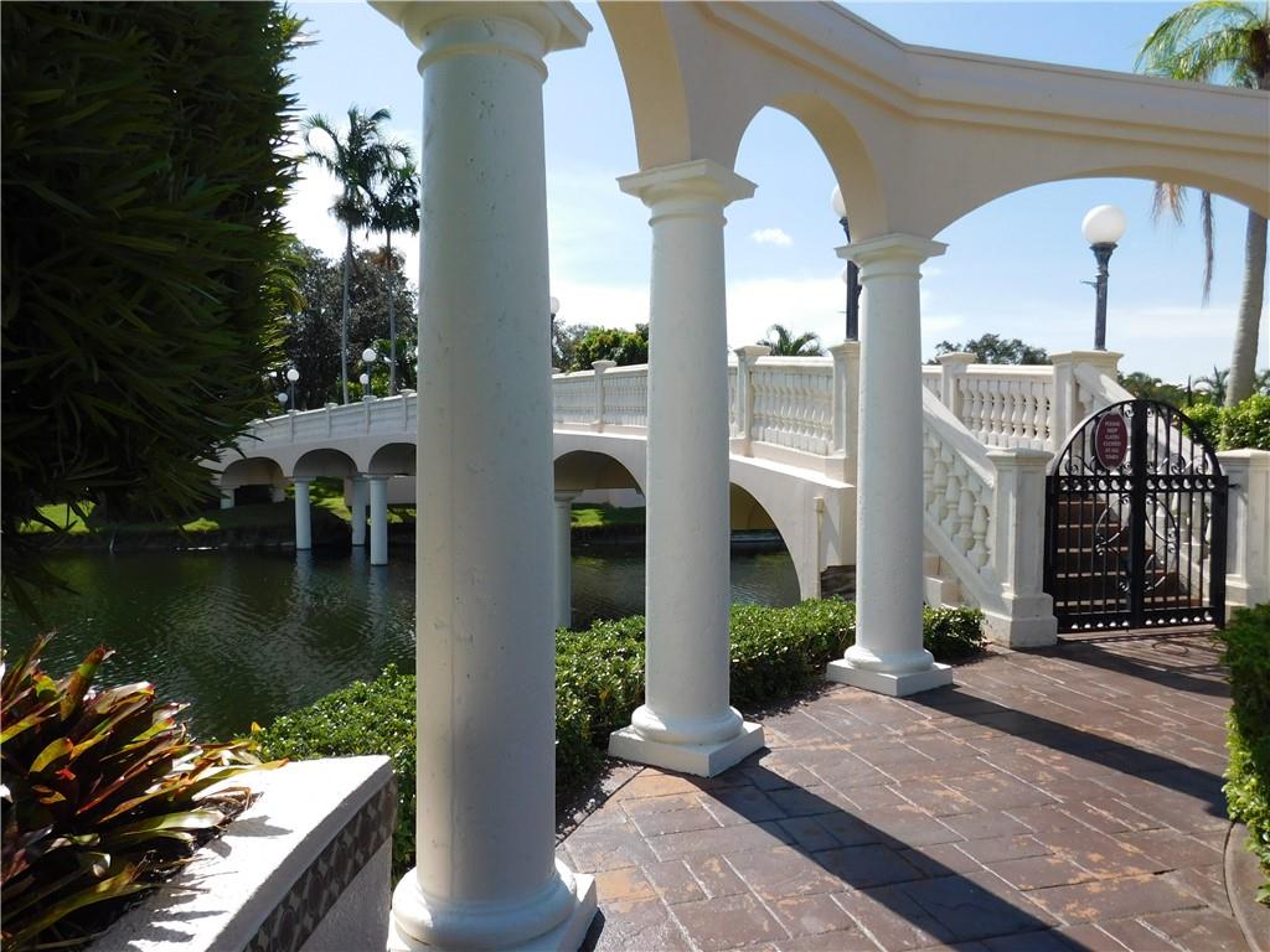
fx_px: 917
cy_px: 476
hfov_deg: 69.4
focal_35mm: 25
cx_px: 635
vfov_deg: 54.9
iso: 125
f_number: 6.2
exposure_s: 1/400
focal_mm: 4.5
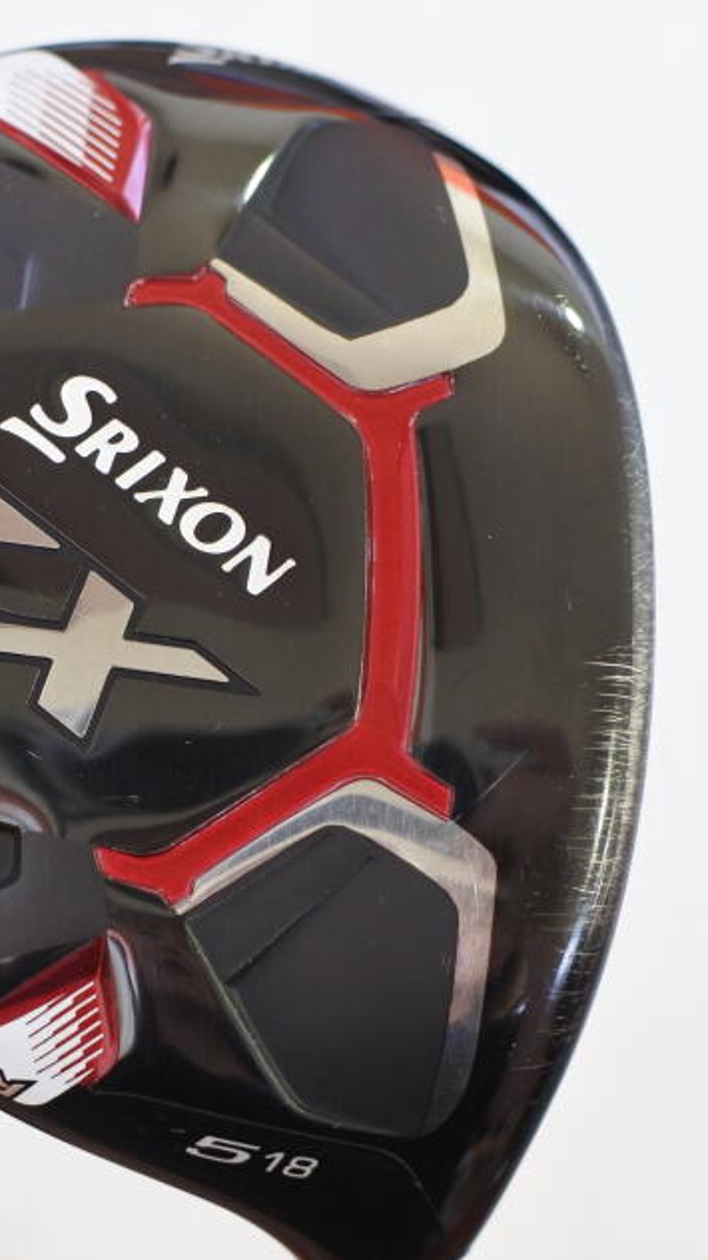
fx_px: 2606
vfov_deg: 27.2
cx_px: 122
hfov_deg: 15.4
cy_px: 634
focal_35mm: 78
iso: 800
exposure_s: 1/125
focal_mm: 18.5
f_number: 2.8
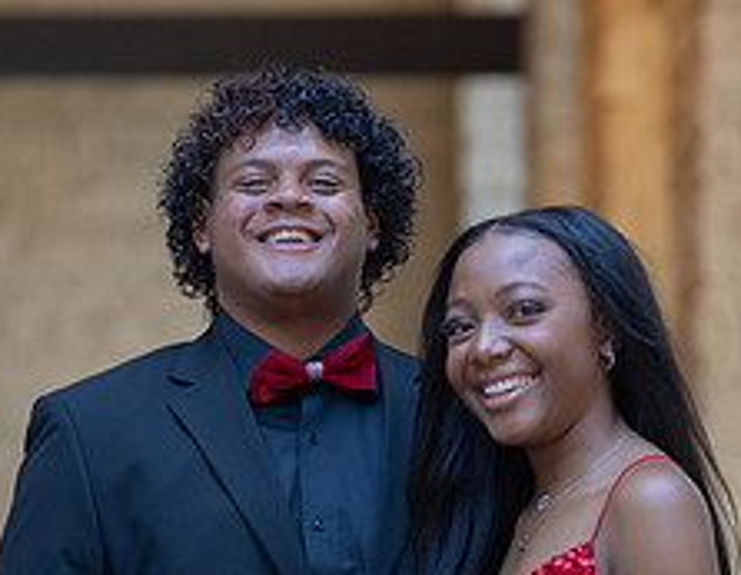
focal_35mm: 355
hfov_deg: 5.5
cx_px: 336
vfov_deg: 4.3
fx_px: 7694
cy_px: 583
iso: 1250
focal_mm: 123
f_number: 2.8
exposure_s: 1/320
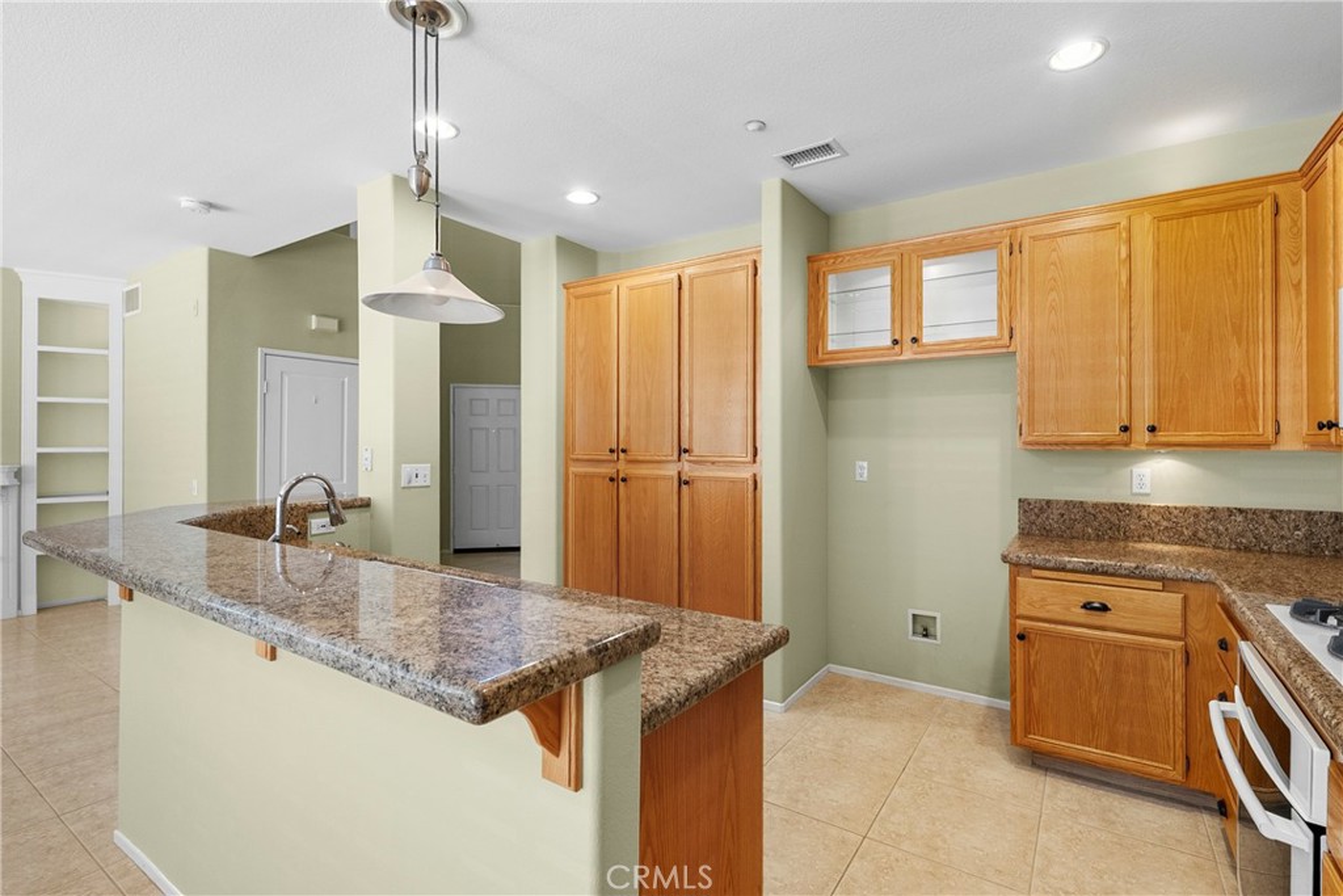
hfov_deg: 100.4
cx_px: 672
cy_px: 448
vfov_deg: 77.3
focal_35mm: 15
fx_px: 560
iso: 800
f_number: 5
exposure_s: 1/13
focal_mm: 10
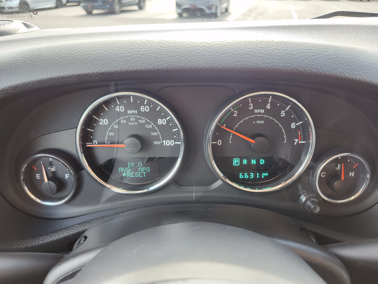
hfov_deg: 73.9
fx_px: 251
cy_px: 142
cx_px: 189
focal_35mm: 23
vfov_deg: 58.9
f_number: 1.8
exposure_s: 1/120
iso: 200
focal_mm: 5.54
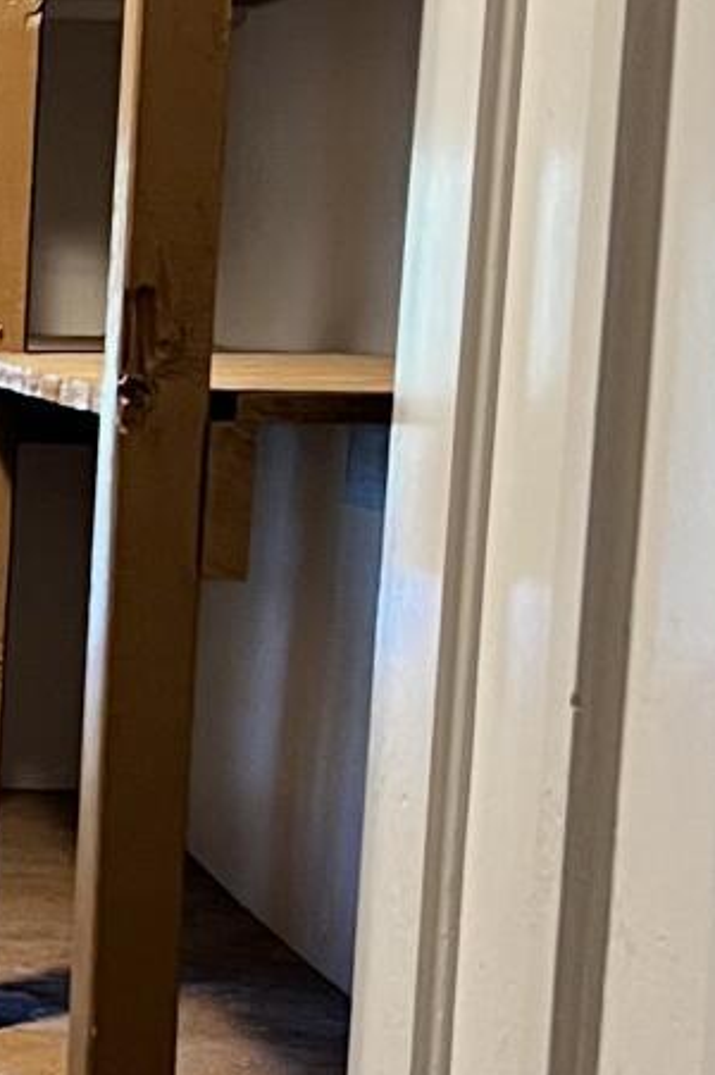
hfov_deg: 10.8
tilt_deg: -9.1
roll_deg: -0.7
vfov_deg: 17.0
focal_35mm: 120
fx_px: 3580
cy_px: 775
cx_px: -479
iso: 250
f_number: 1.5
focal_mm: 5.7
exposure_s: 1/60
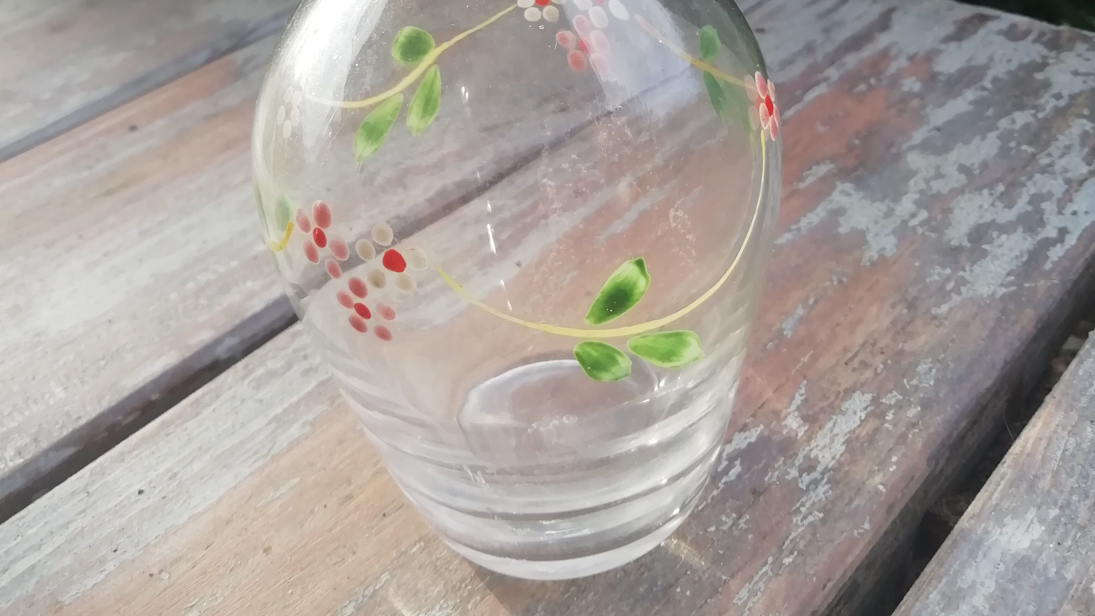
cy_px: -13
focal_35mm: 38
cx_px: 550
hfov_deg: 52.8
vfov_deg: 29.0
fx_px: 1103
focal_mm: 3.21
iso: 50
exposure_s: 1/143
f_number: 2.2
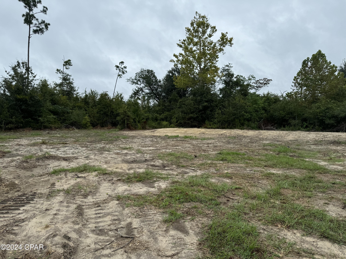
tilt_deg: -1.8
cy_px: 130
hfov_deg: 71.6
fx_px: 240
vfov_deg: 56.8
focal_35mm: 24
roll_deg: +0.2
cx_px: 173
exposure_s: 1/2506
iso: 80
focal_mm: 6.76
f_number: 1.78
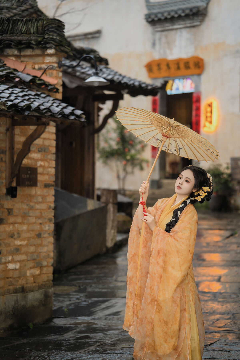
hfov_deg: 12.5
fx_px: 1100
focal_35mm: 110
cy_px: 180
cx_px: 120
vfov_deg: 18.6
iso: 250
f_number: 2.8
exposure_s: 1/125
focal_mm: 110
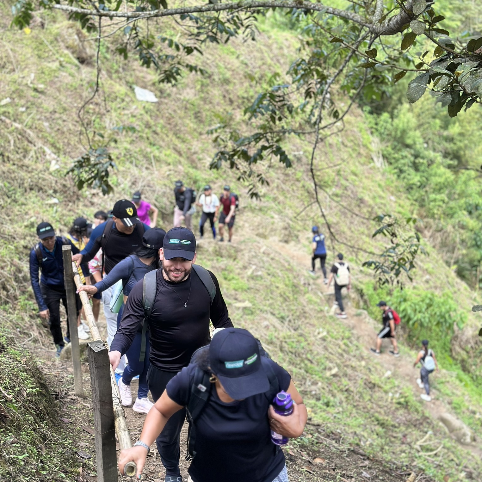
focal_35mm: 57
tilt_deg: -23.1
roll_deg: -2.5
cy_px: 262
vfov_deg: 30.0
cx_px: 243
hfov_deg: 30.0
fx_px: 898
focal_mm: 6.86
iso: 80
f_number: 1.78
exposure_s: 1/631
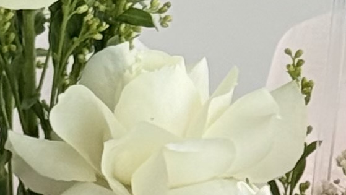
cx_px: 287
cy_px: 697
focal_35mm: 377
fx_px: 3460
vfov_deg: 3.1
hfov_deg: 5.7
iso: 125
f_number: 1.78
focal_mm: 6.76
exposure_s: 1/111
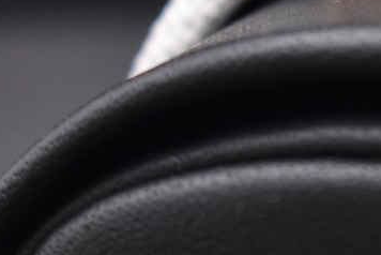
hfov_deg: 8.0
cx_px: 679
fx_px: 2627
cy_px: -101
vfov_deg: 5.5
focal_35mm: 248
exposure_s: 1/125
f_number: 5.6
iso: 800
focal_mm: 46
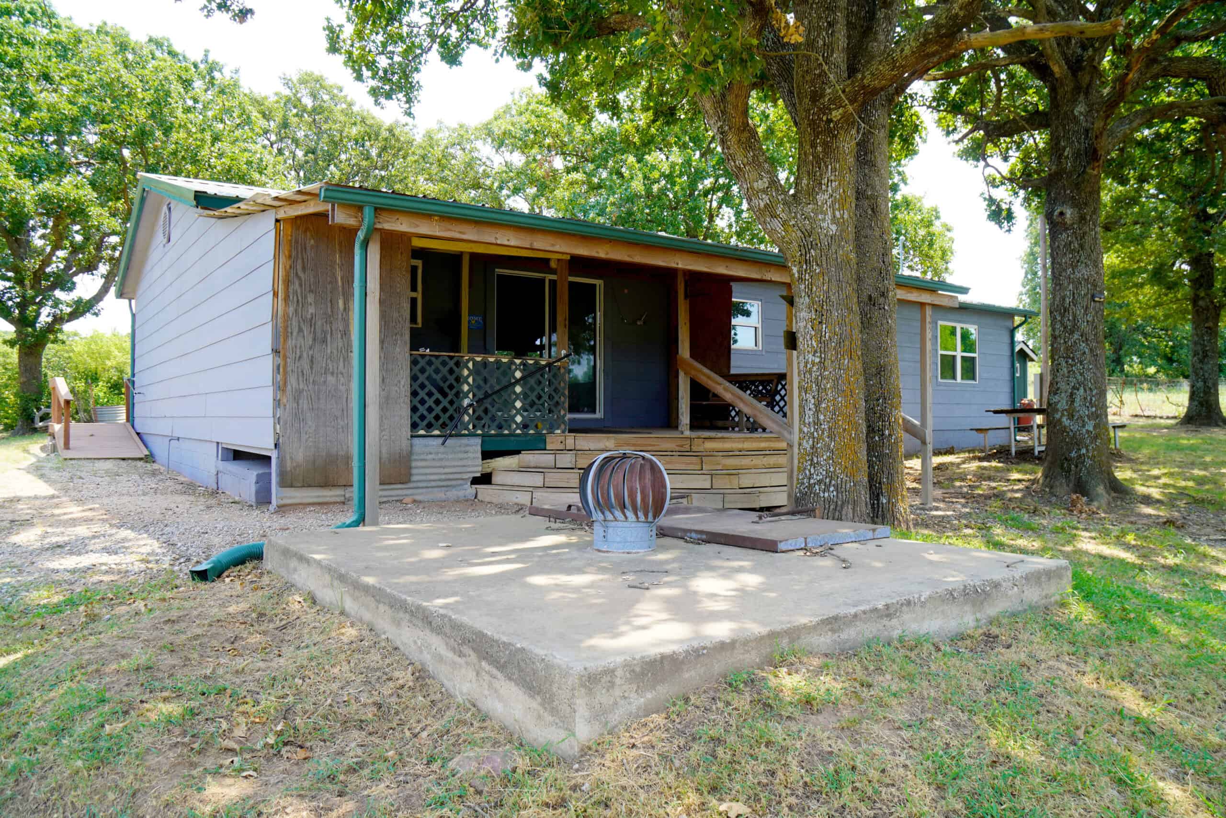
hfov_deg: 73.7
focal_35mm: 24
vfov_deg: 53.1
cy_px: 409
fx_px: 817
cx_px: 613
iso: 100
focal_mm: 16
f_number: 5.6
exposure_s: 1/80
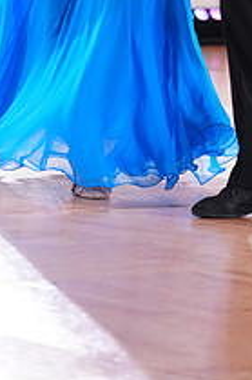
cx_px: 204
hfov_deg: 3.5
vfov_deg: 5.3
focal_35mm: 389
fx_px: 4091
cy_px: -131
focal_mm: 140
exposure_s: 1/640
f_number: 2.8
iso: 2500
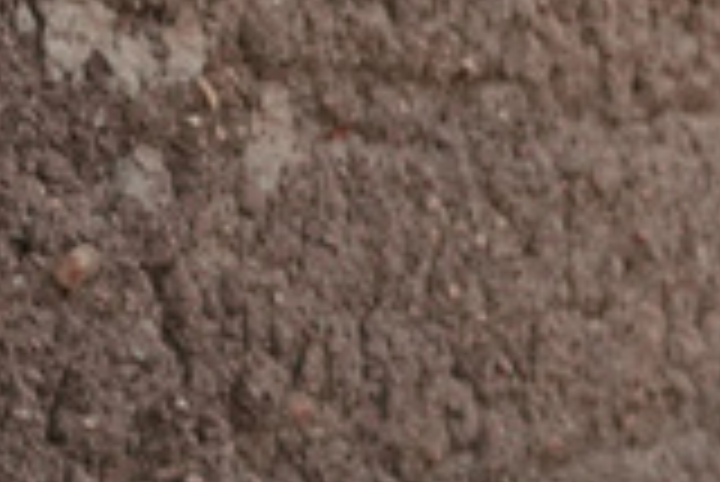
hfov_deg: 8.5
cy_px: 473
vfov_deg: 6.1
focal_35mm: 224
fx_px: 4484
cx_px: 1683
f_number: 3.5
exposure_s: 1/2500
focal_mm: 35
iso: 1250
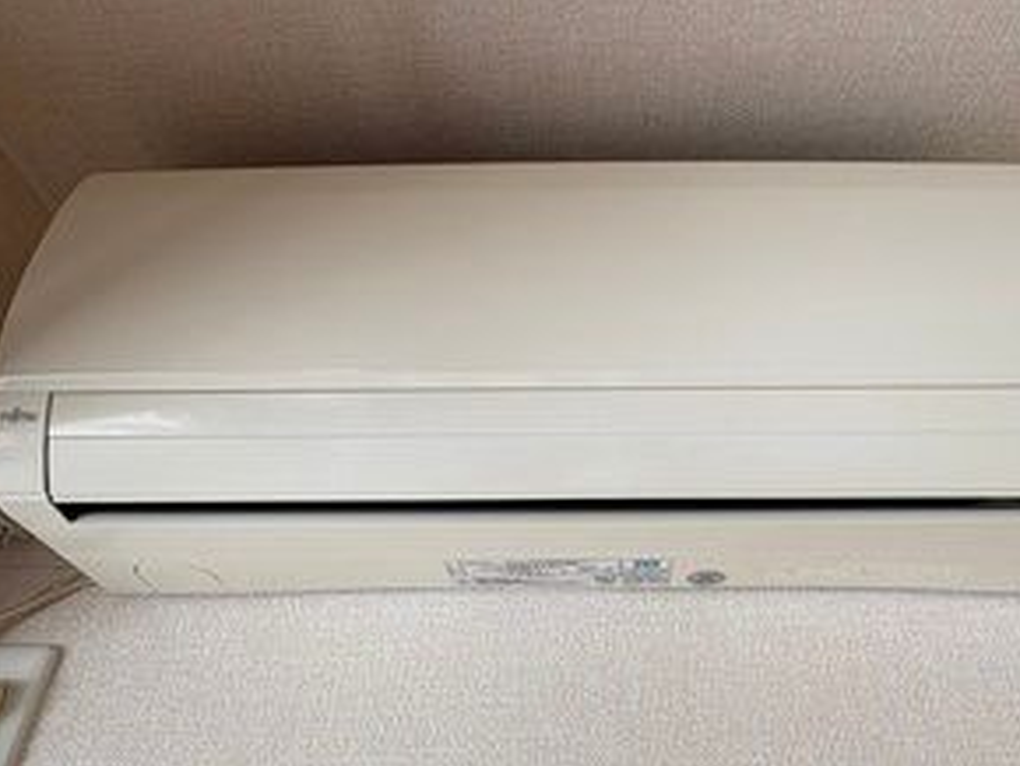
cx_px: 612
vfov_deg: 51.4
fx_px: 796
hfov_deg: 64.7
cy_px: 387
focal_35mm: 27
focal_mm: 2.22
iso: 64
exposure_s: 1/120
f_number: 2.2
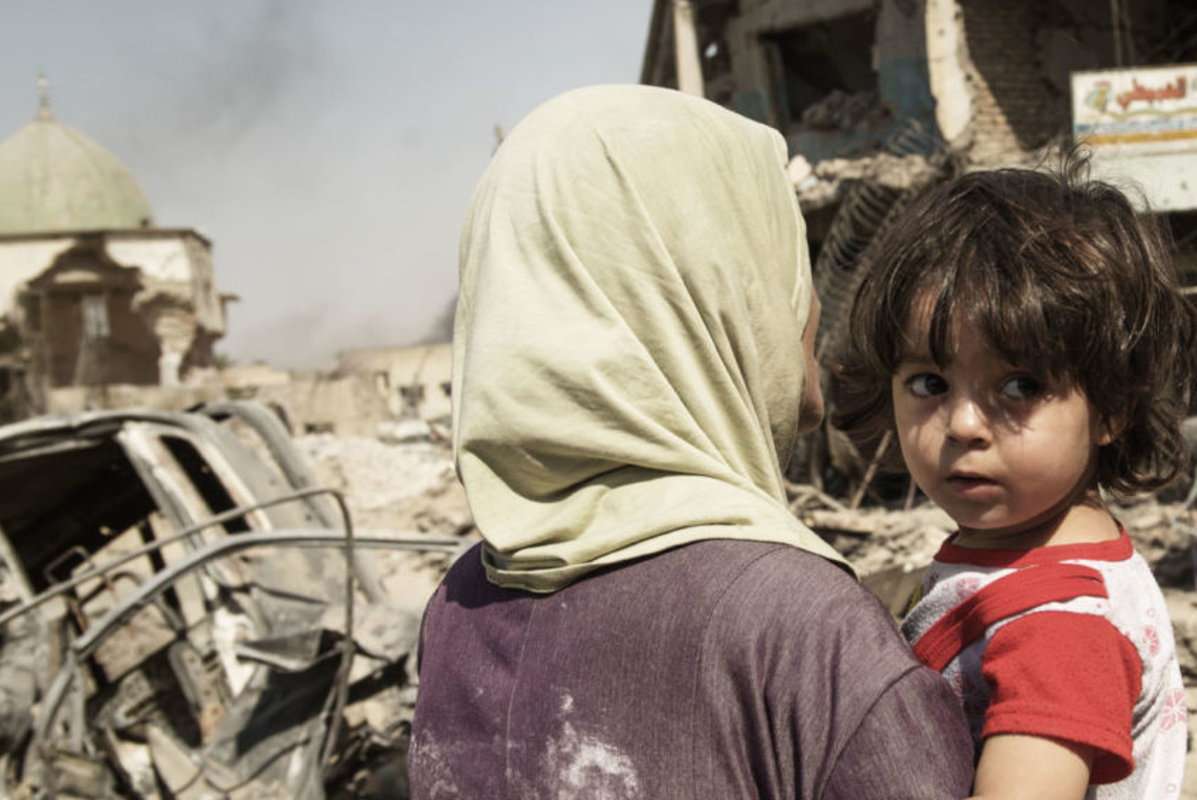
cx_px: 928
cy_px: 396
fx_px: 1897
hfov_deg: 34.1
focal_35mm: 57
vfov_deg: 23.8
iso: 64
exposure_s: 1/400
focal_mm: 32
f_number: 7.1
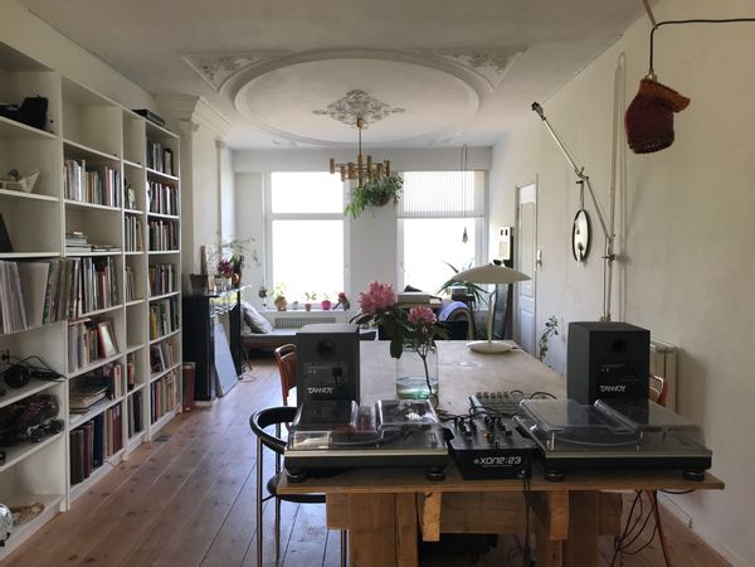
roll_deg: +0.5
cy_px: 284
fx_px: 611
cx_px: 378
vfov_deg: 49.7
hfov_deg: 63.4
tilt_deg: -4.8
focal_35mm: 28
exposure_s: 1/100
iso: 40
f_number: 1.8
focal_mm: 3.99
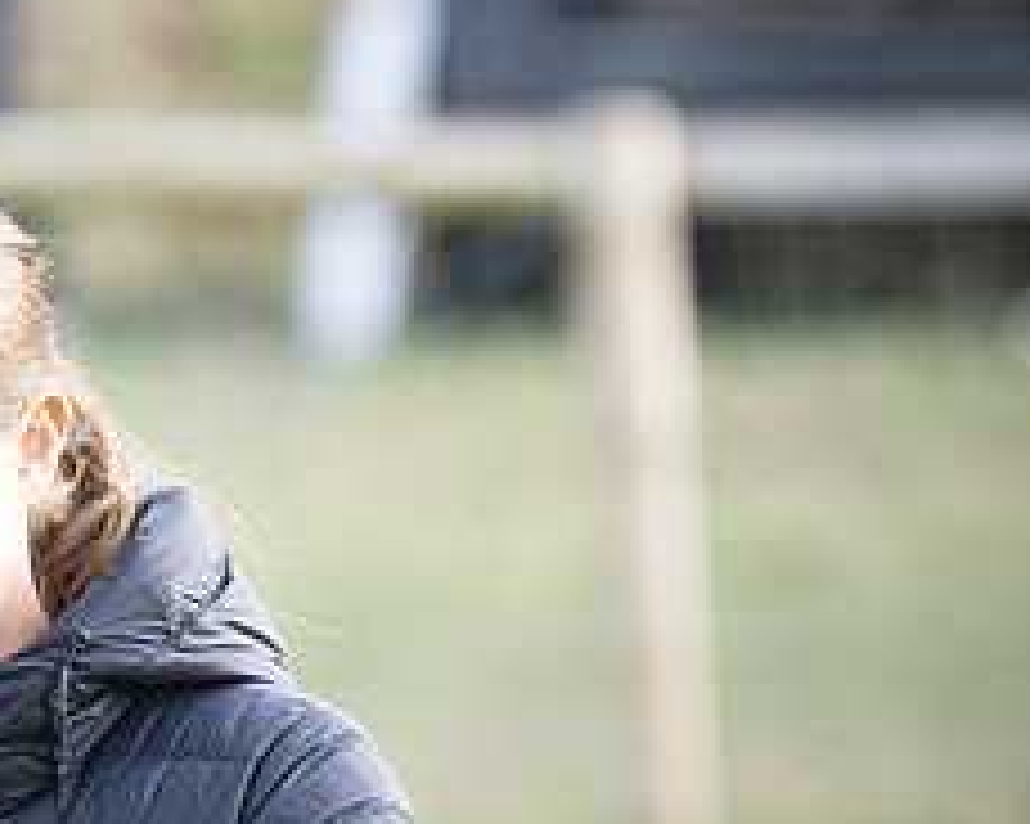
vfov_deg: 1.9
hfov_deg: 2.4
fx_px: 25017
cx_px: -219
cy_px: 198
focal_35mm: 821
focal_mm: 160
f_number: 2.8
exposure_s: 1/640
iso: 400
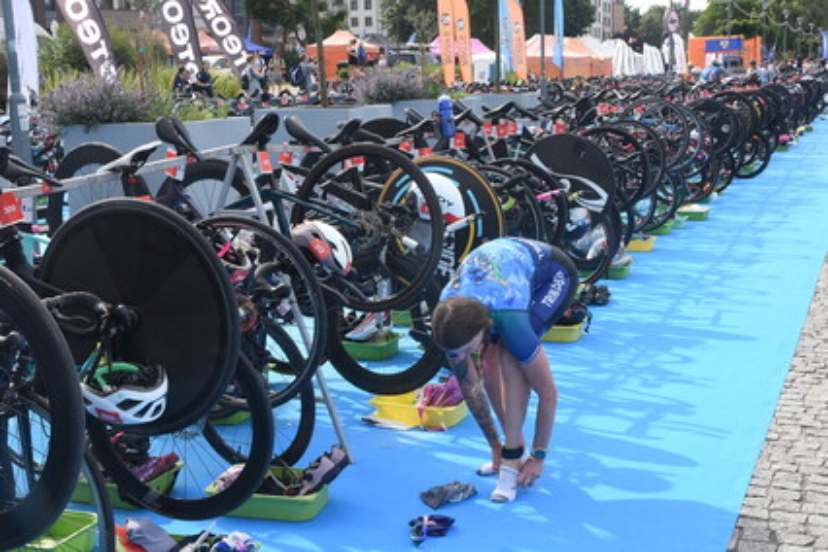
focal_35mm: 48
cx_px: 414
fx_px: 1104
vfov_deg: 28.1
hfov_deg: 41.1
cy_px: 276
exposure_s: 1/640
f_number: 13
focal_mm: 32
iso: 1250
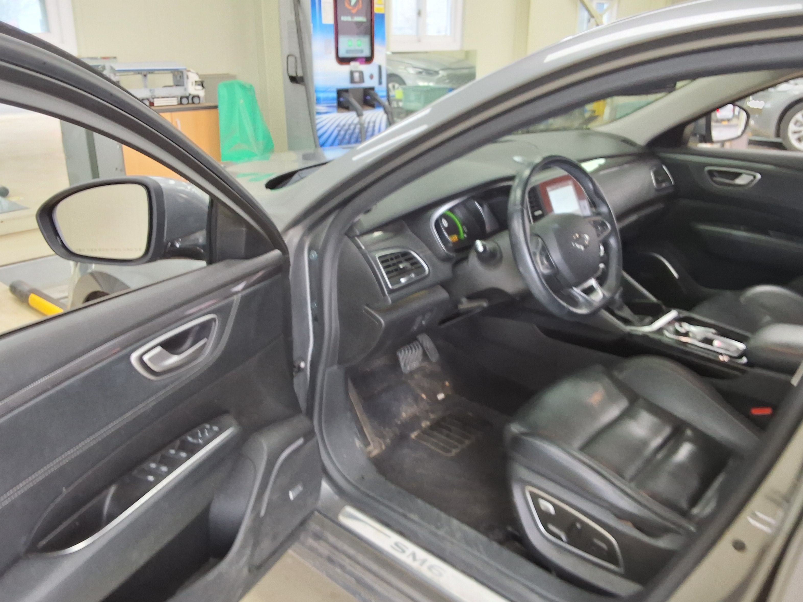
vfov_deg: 48.2
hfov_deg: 61.7
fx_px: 673
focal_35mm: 29
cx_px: 404
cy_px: 299
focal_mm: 2.91
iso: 80
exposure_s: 1/40
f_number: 1.9
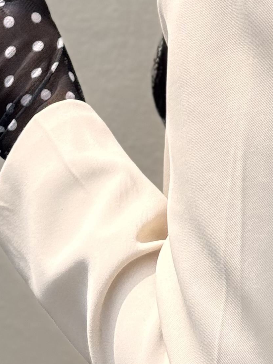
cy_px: -188
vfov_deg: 10.8
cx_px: 351
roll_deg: -0.4
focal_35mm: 176
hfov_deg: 8.3
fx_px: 1851
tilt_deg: -7.0
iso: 64
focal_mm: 6.76
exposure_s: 1/2415
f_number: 1.78
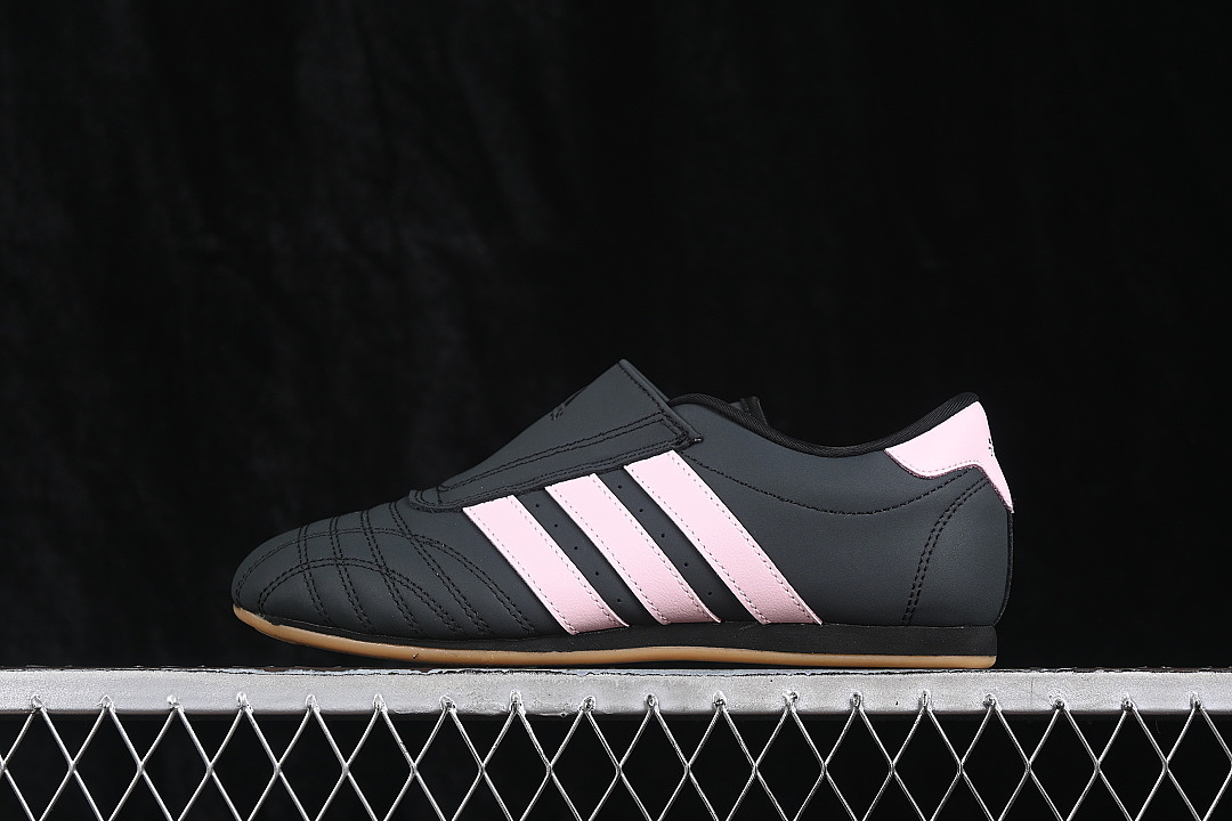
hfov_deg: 27.0
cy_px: 410
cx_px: 616
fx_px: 2566
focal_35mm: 75
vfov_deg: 18.2
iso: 160
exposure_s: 1/60
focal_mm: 50
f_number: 6.3
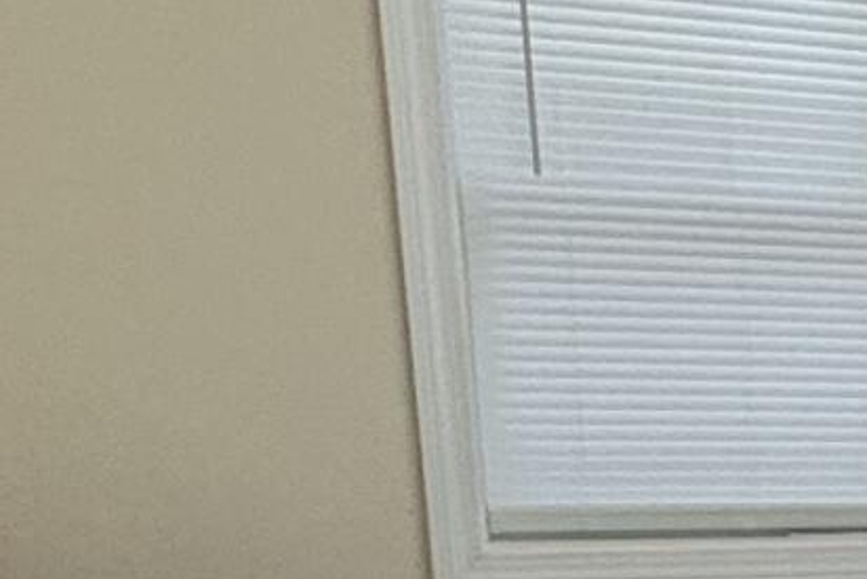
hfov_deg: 14.2
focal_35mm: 106
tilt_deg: -11.1
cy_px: 834
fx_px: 2554
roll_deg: -2.1
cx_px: 1995
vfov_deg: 12.4
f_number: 2.2
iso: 64
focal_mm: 2.22
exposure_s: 1/264
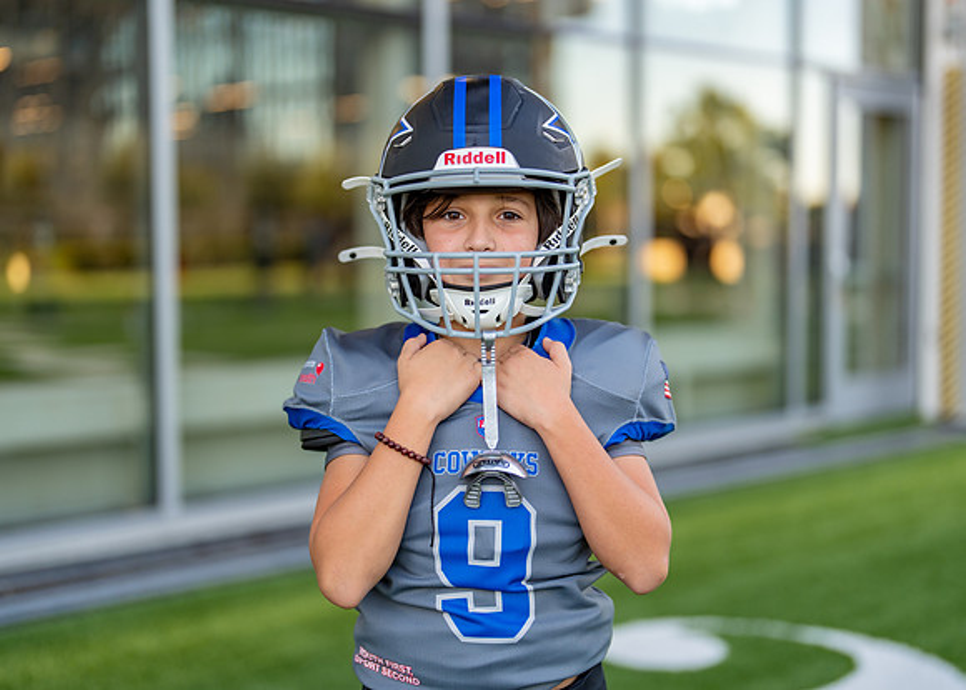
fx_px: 1485
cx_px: 483
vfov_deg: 26.1
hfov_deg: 36.0
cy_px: 345
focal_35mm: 54
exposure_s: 1/640
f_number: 1.2
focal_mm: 50
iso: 100
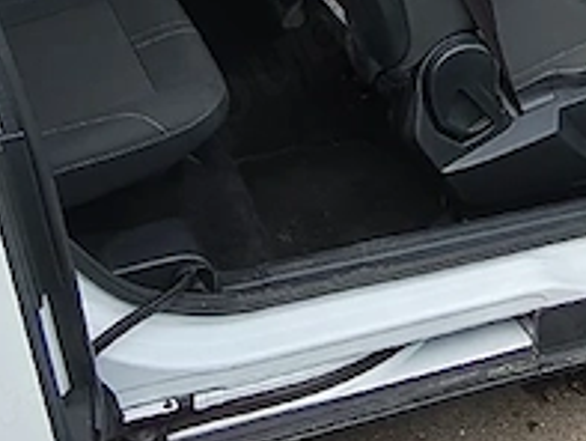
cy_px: 1
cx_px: 506
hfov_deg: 27.0
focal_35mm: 70
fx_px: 1186
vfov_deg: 20.4
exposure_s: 1/111
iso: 50
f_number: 2.2
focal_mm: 1.65
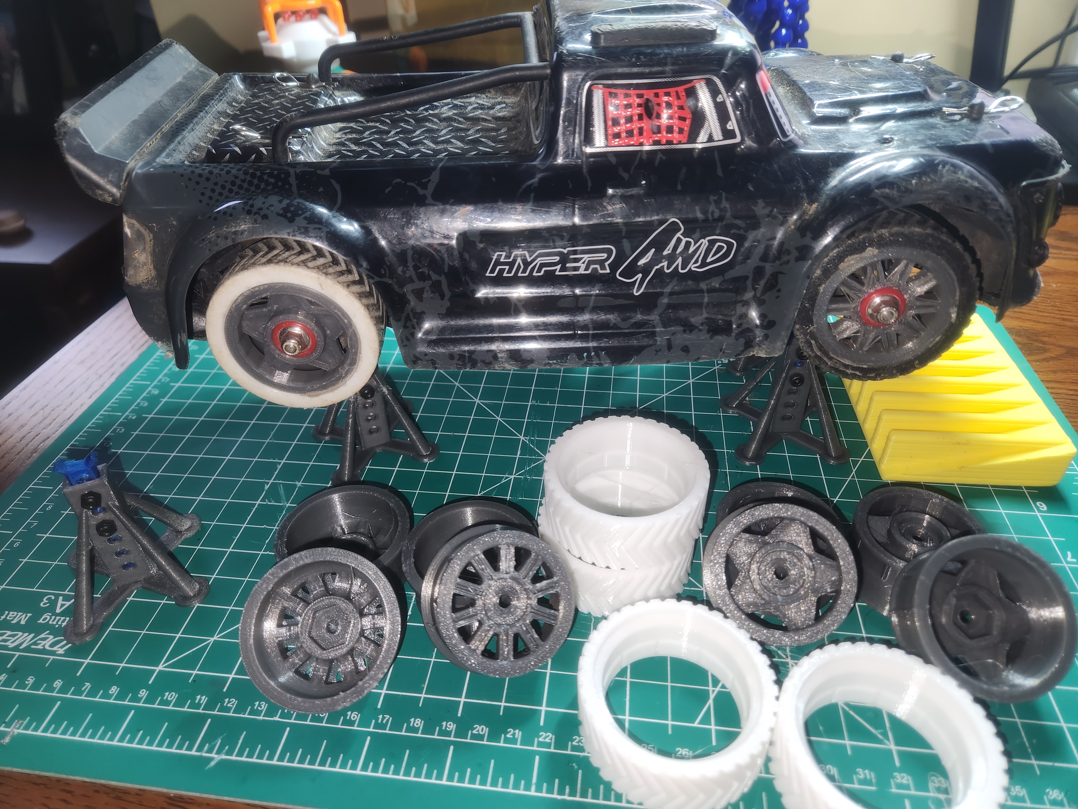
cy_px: 404
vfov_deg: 58.9
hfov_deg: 73.9
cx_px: 539
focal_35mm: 23
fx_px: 716
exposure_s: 1/24
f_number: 1.8
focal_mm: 5.4
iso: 100
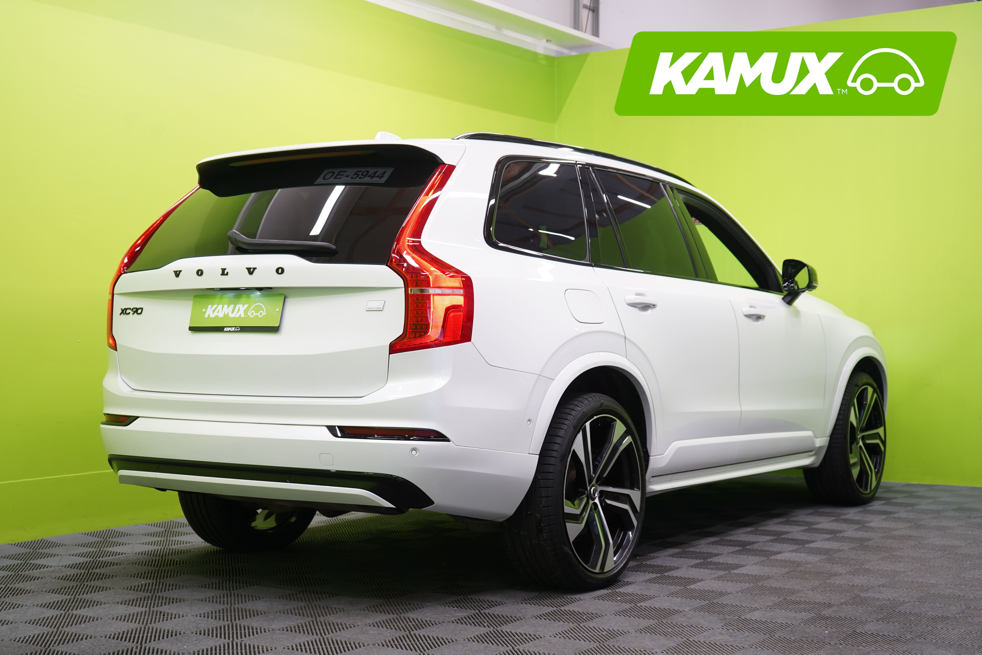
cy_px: 328
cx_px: 491
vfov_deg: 28.1
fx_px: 1309
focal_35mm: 48
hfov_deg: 41.1
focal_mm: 48
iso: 400
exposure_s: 1/30
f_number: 5
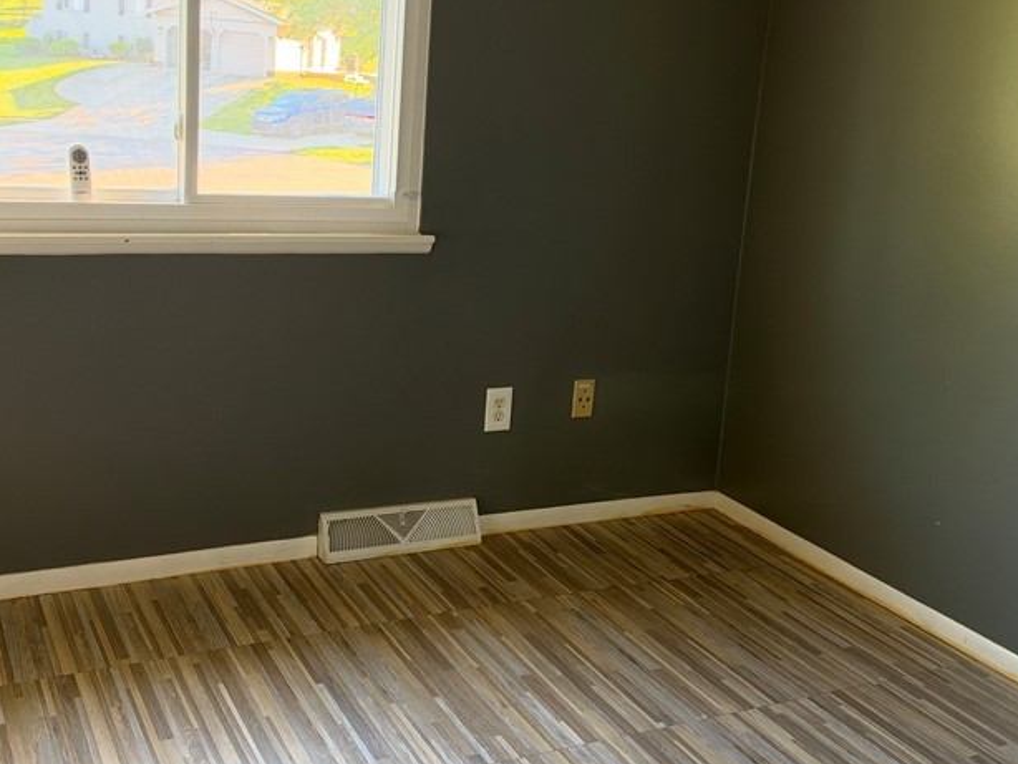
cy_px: 275
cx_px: 476
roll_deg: -4.1
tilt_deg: -9.9
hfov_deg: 46.8
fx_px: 1177
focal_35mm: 40
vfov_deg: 35.7
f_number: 1.8
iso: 400
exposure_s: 1/79
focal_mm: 6.93
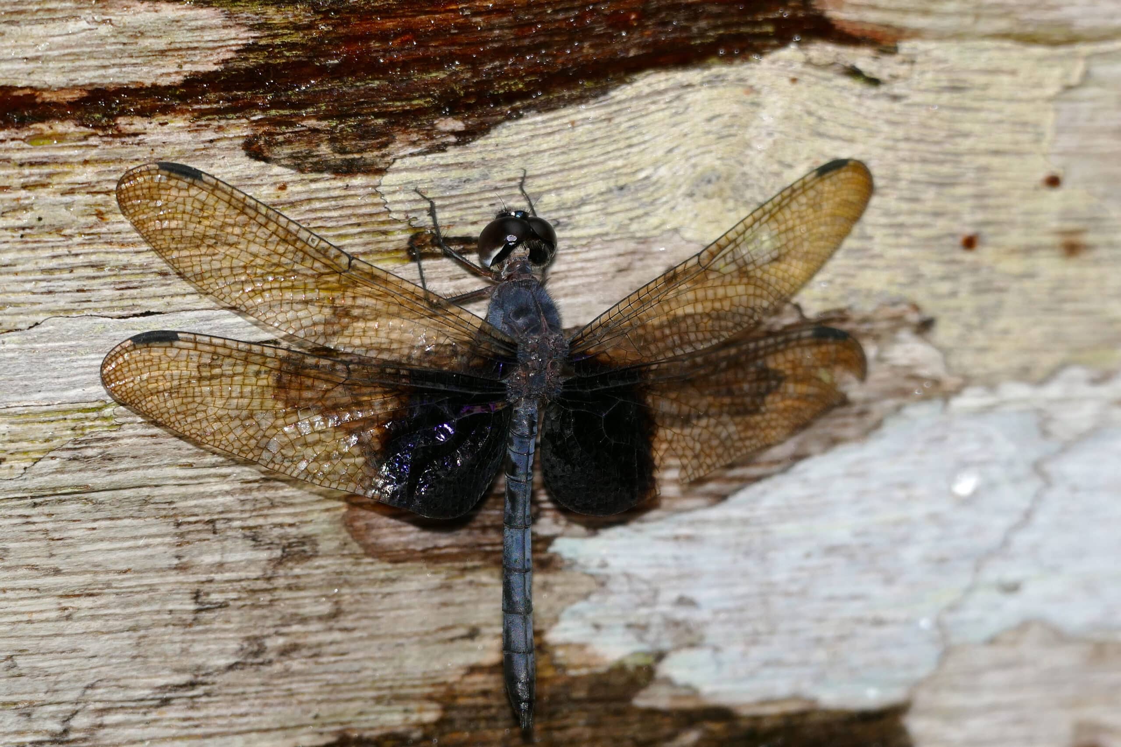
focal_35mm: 659
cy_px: 374
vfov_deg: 2.1
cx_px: 560
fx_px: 20520
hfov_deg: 3.1
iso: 125
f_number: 4
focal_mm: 146
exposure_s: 1/125
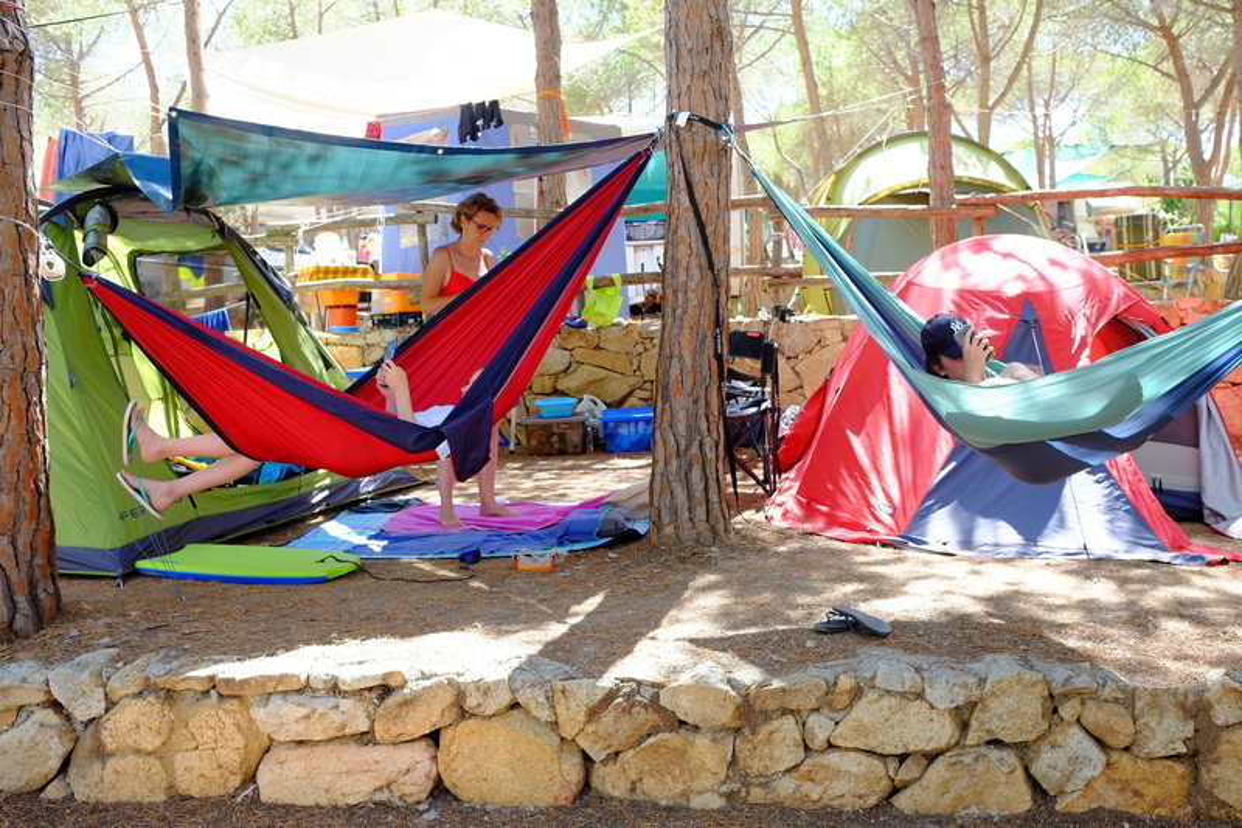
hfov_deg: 54.4
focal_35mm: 35
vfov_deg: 37.8
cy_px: 414
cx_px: 621
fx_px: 1207
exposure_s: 1/160
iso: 400
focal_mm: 23
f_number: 4
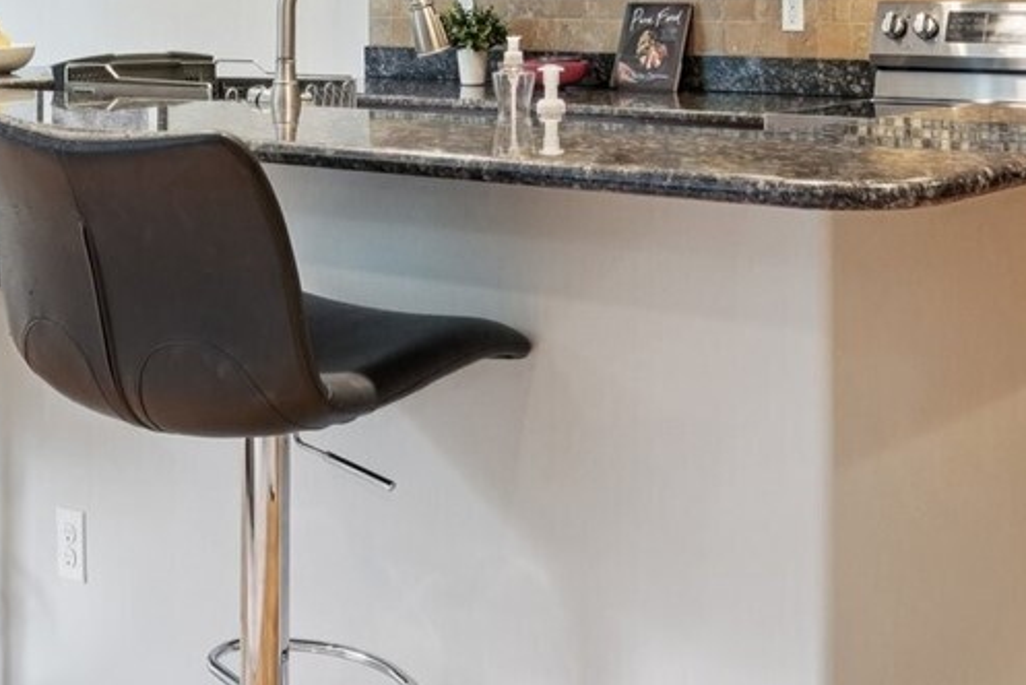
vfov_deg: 22.5
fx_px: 1654
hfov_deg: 34.3
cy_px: 3
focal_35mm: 58
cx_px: 631
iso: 400
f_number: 8
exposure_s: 1/3.33
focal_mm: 17
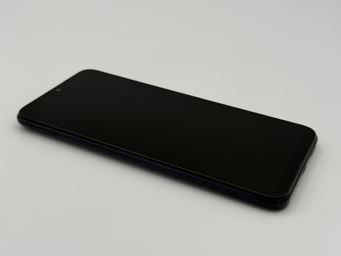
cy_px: 128
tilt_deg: -31.4
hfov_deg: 39.7
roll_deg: -2.3
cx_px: 170
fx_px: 473
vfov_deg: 30.3
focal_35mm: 48
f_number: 1.78
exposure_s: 1/828
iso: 64
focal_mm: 6.76
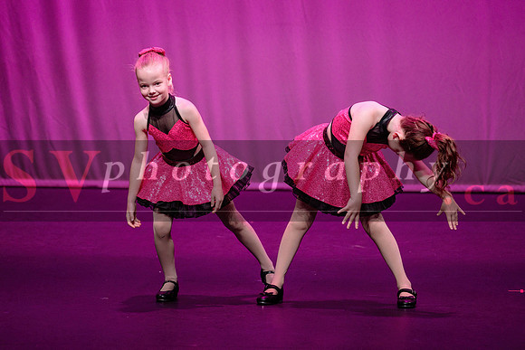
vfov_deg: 4.9
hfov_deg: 7.3
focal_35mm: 281
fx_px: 4103
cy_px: 133
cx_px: 231
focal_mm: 200
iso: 1250
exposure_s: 1/320
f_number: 2.8
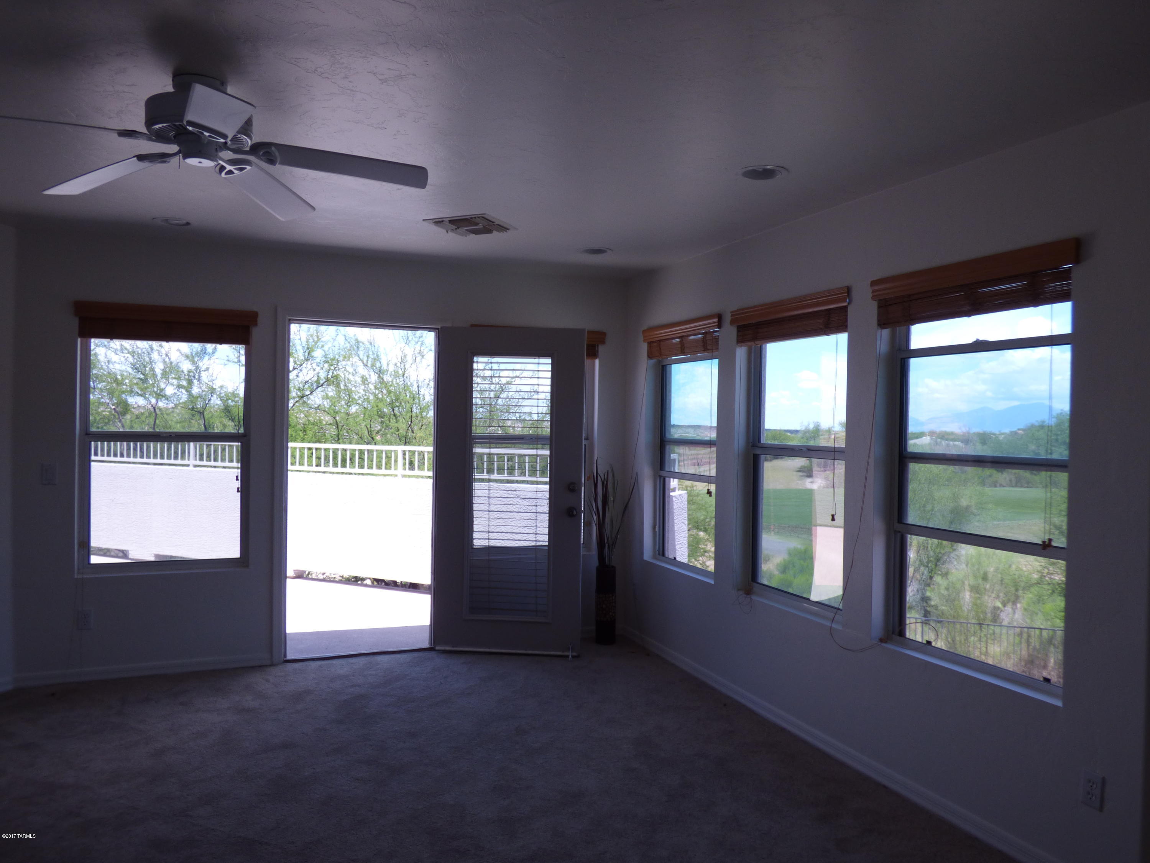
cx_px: 575
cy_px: 432
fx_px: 831
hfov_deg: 69.4
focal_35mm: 25
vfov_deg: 54.9
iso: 100
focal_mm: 4.42
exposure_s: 1/400
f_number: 3.5
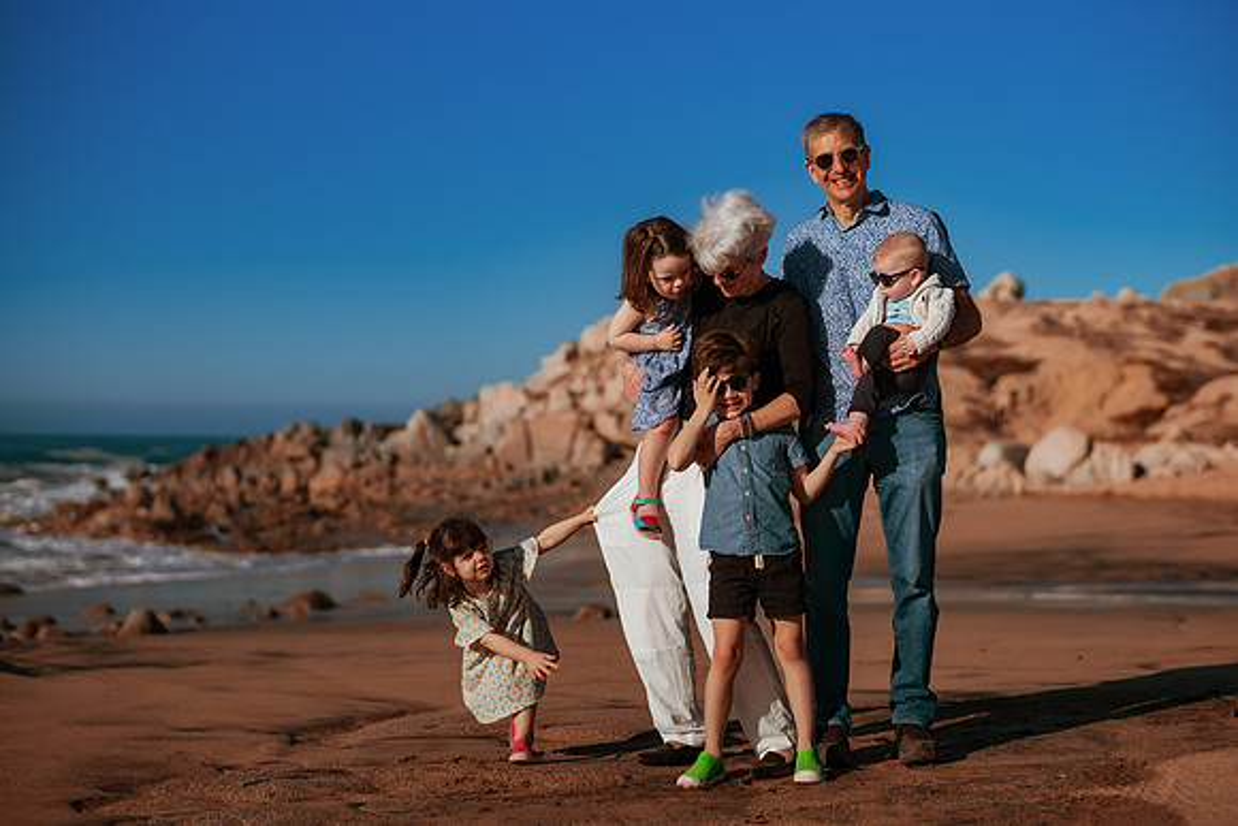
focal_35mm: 58
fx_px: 1995
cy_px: 413
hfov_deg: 34.5
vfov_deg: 23.4
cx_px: 619
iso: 50
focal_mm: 58
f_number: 2.5
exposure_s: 1/8000
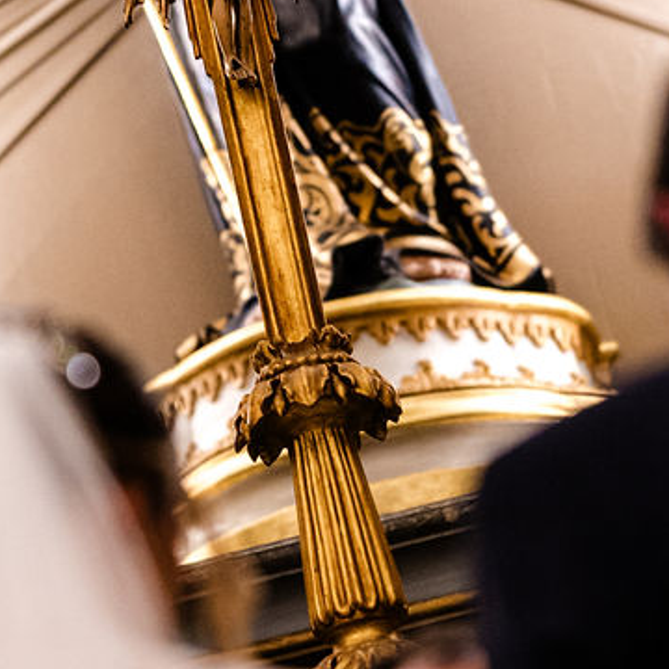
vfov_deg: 5.7
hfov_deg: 5.7
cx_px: 321
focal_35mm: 308
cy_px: 224
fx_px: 6734
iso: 2000
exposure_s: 1/1250
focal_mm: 85
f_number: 1.8
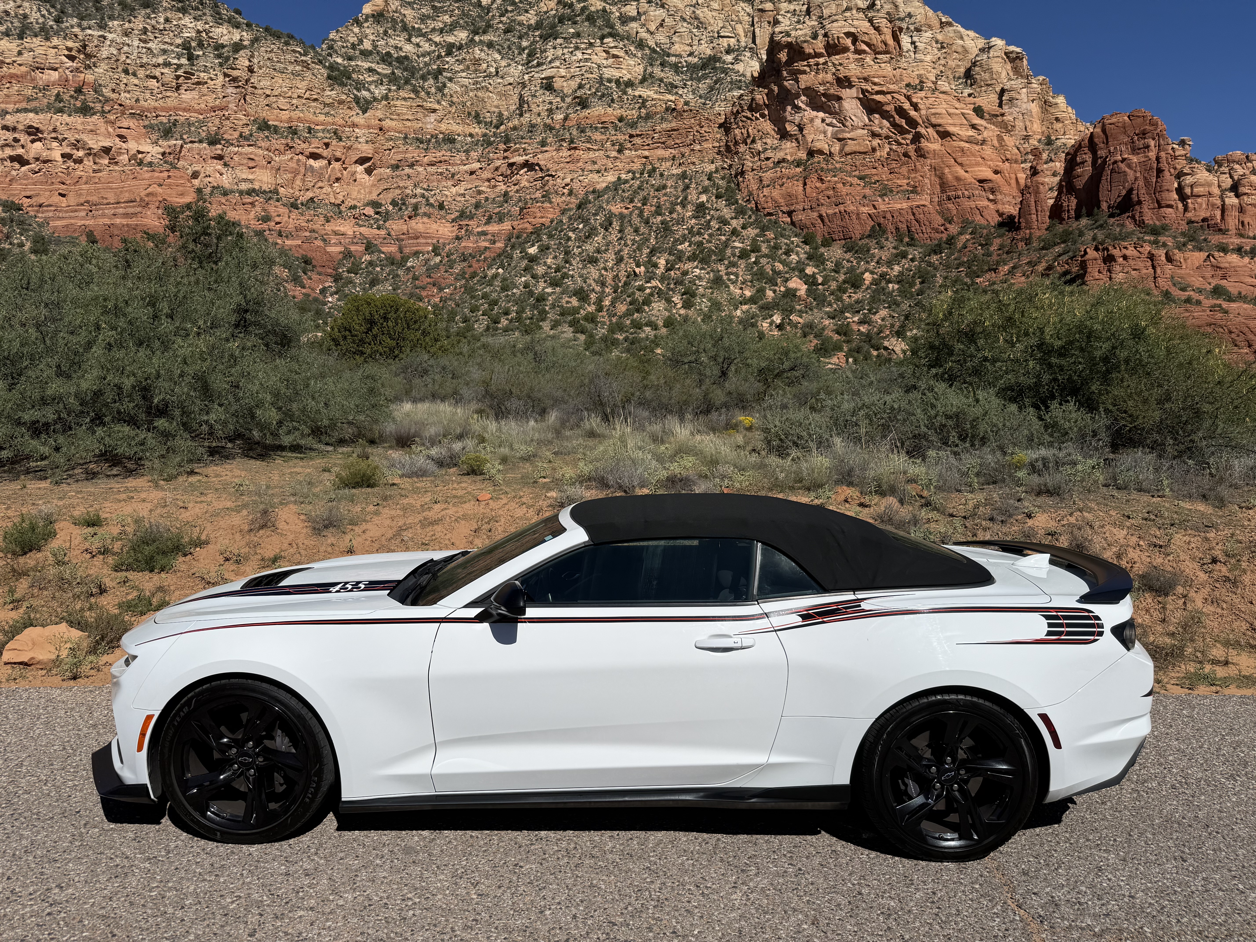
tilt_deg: +2.2
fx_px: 871
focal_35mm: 24
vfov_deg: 56.8
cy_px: 471
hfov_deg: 71.6
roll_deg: -0.3
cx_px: 628
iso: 80
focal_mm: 6.76
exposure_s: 1/10309
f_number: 1.78
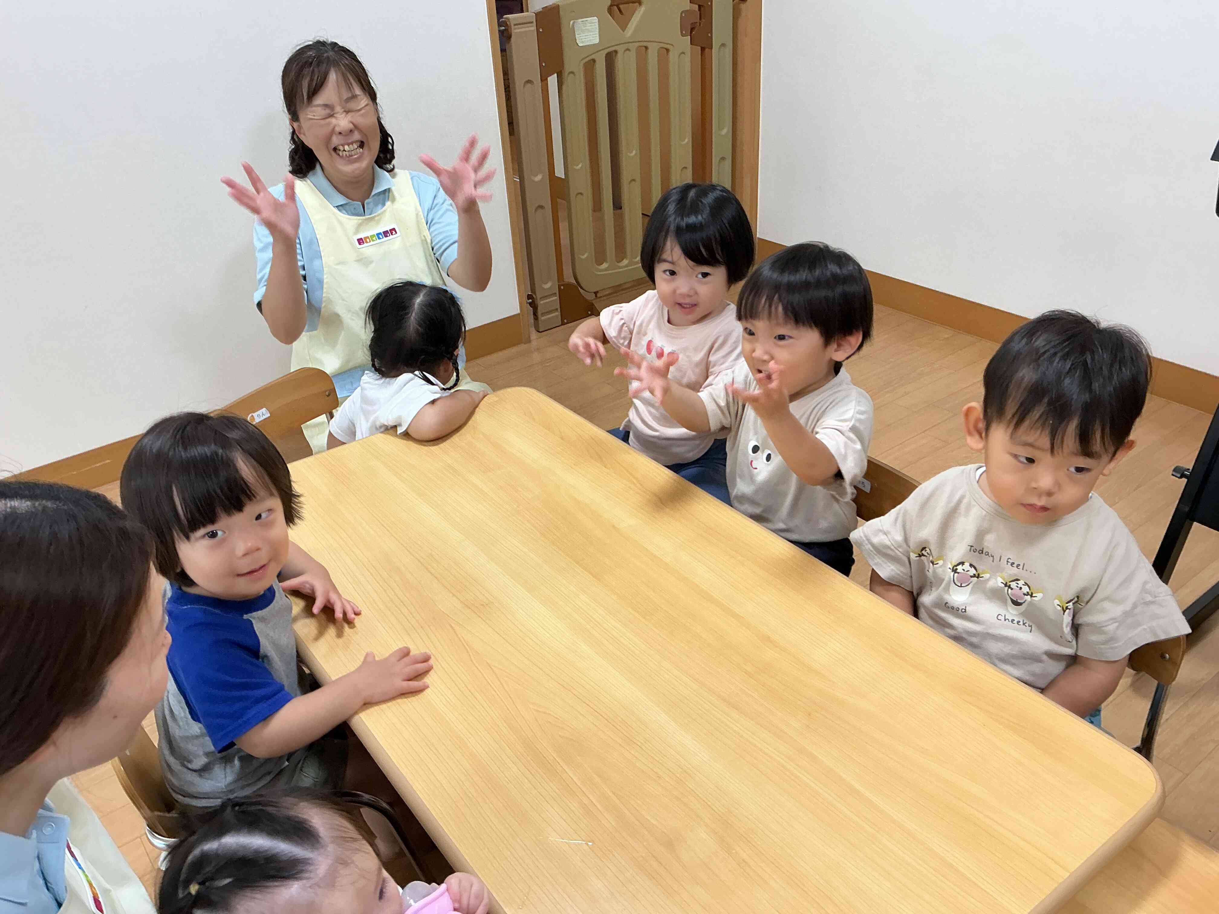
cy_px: 457
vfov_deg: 48.2
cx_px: 610
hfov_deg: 61.7
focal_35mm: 29
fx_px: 1021
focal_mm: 3
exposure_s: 1/60
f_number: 1.8
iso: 50
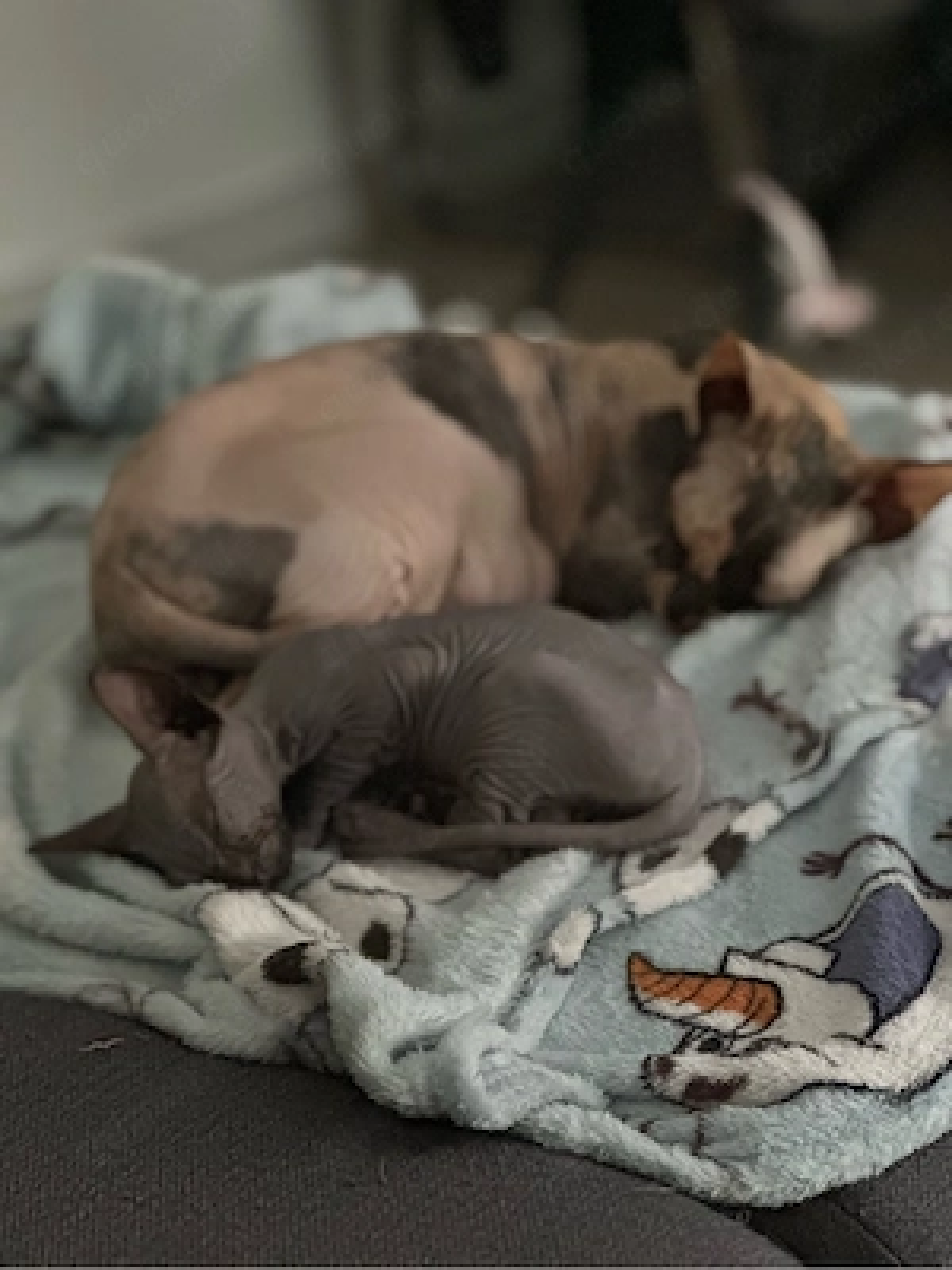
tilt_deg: -22.1
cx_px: 476
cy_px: 635
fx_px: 2824
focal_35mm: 77
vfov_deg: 25.3
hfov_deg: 19.1
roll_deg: +6.9
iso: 1250
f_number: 2.8
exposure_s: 1/14
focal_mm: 9
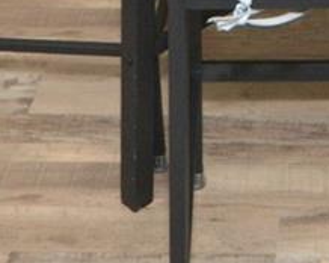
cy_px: -371
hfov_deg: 15.2
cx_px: 337
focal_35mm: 124
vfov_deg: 10.6
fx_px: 1206
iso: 800
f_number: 8
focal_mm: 12
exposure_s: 1/60
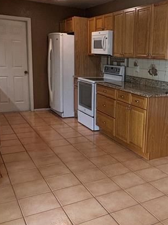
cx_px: 143
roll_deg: -2.9
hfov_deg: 33.7
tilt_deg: -12.4
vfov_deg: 45.8
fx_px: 266
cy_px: 112
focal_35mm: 41
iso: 320
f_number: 2.2
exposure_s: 1/120
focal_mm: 2.22
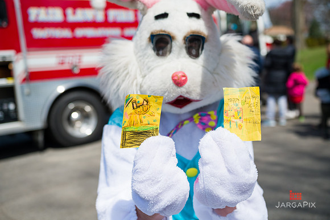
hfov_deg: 50.7
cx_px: 165
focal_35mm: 38
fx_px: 348
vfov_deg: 35.0
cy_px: 110
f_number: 4
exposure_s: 1/4000
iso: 200
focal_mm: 38
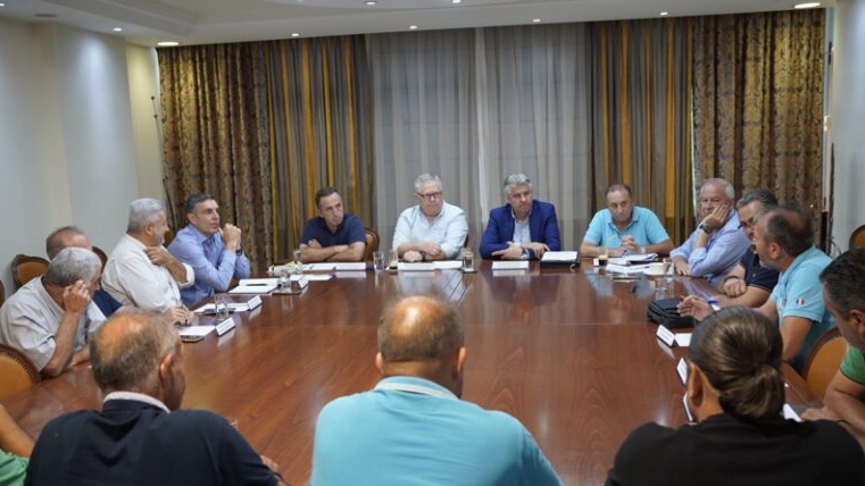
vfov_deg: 31.2
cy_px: 272
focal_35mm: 38
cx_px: 432
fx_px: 870
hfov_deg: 52.8
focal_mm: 35.9
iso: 1250
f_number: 4
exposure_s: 1/160
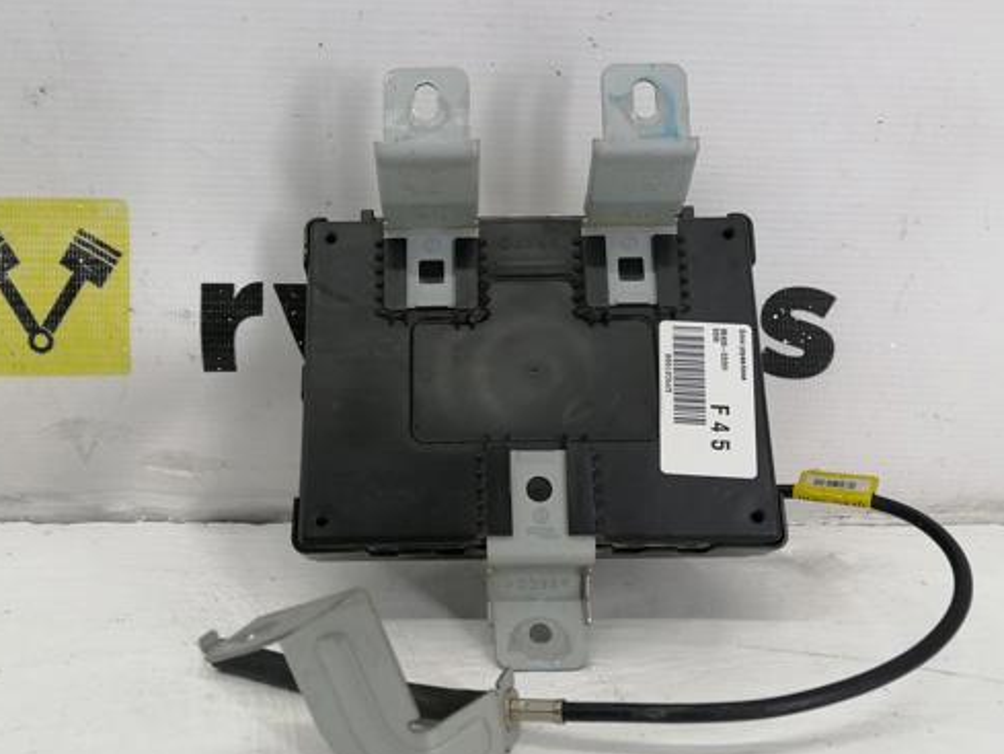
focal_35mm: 34
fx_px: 986
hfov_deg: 53.9
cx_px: 464
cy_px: 421
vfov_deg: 41.7
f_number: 1.8
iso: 125
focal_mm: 5.4
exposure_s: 1/120
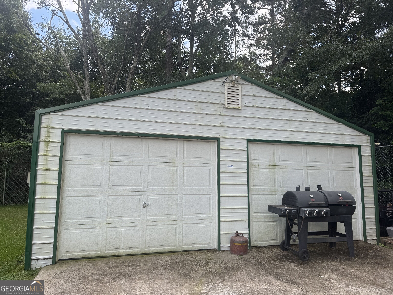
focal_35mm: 24
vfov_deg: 56.8
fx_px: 272
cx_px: 196
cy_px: 148
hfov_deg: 71.6
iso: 80
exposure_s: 1/678
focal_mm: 6.76
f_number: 1.78
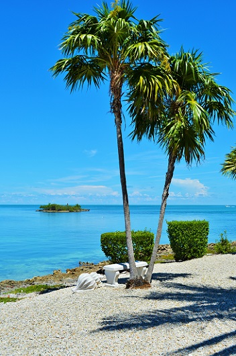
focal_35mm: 42
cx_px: 118
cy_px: 178
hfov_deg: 31.8
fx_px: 414
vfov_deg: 46.4
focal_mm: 28
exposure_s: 1/320
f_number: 9
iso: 100
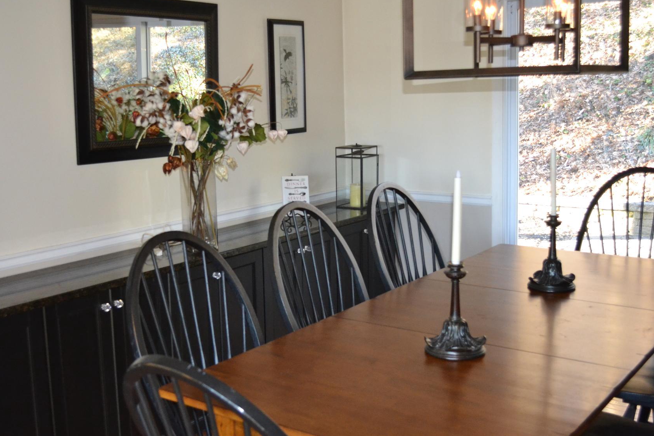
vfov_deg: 30.5
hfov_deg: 44.5
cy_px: 206
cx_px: 304
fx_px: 799
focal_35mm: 44
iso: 1600
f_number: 4
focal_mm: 24
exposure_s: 1/60
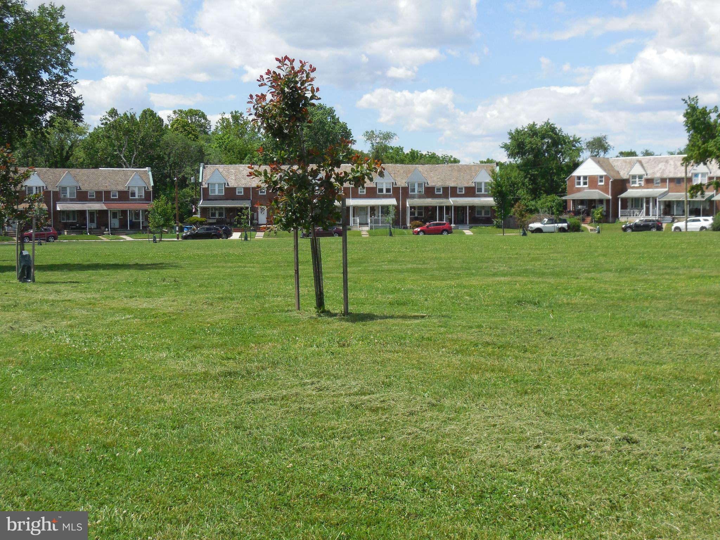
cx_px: 360
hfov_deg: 36.2
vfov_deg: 27.5
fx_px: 1102
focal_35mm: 53
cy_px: 270
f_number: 4
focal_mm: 9.4
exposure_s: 1/1000
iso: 125
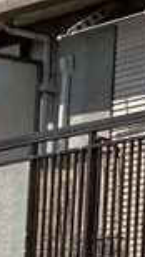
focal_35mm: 294
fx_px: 2003
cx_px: 728
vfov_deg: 7.3
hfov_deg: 3.7
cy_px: 279
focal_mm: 4.25
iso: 32
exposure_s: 1/2817
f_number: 1.8
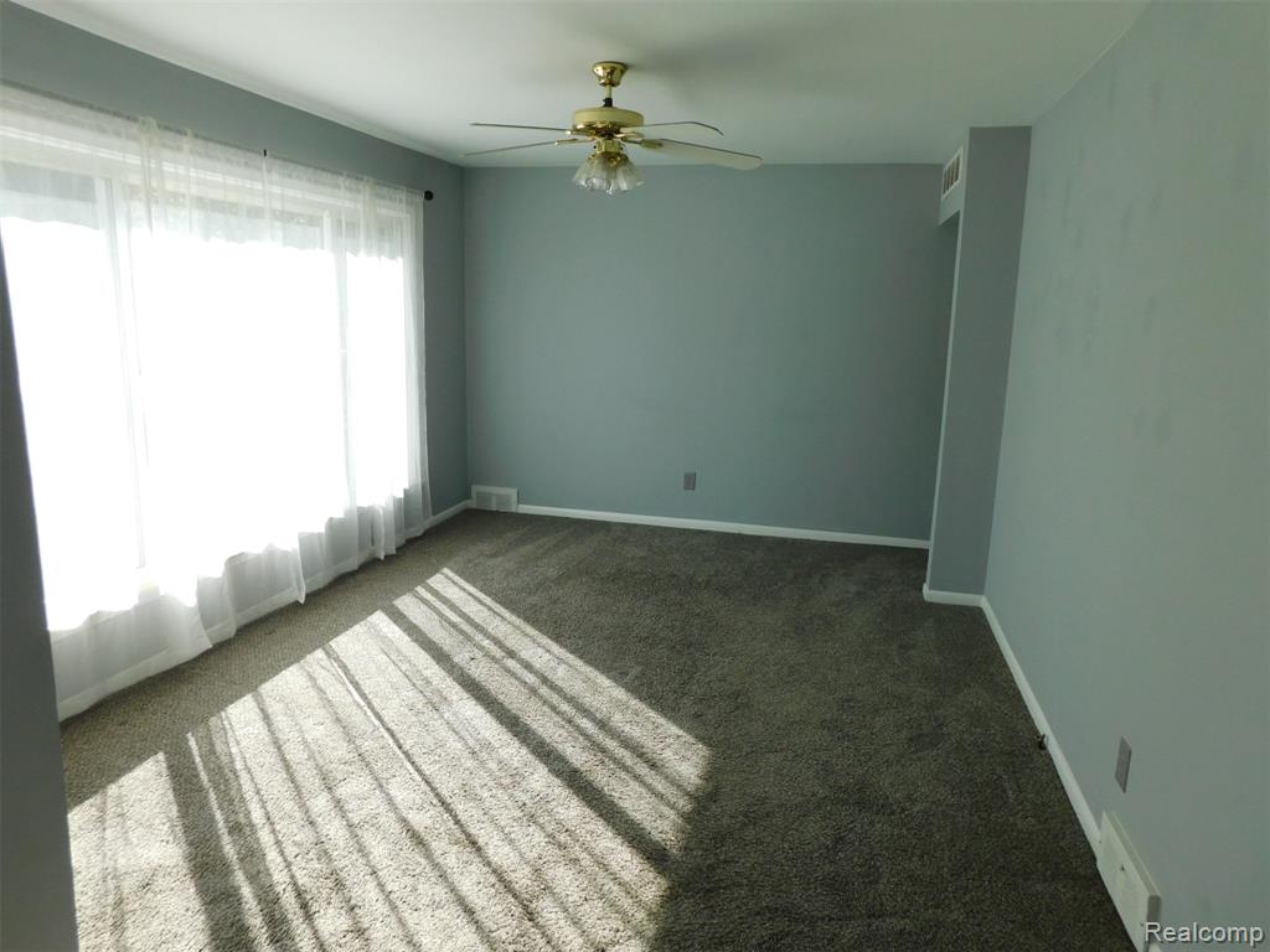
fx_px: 844
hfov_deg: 73.9
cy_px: 476
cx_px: 635
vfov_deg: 58.9
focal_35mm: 23
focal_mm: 4
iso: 125
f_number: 3
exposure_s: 1/200
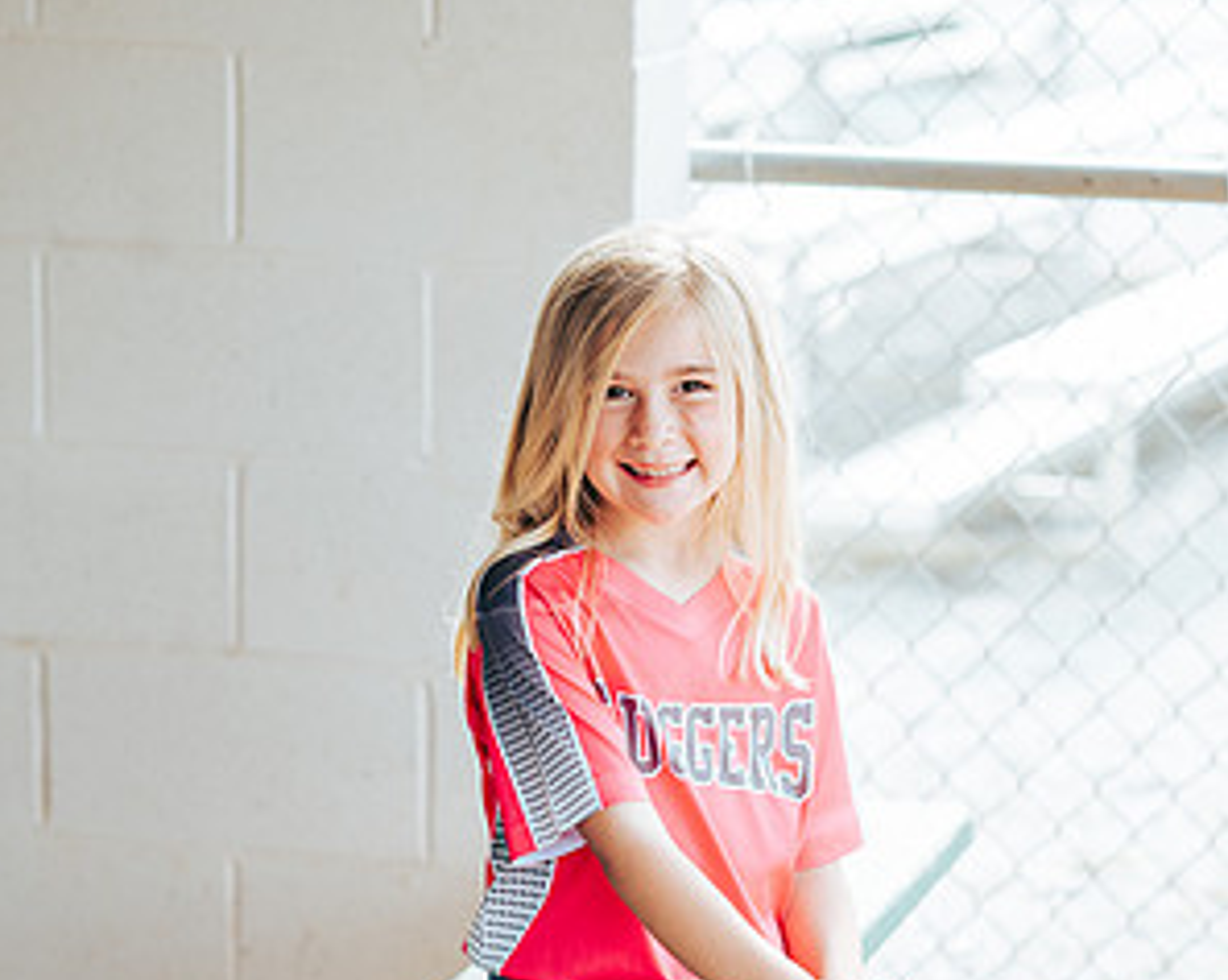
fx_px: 4393
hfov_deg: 15.9
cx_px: 612
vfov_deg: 12.7
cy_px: 678
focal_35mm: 121
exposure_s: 1/320
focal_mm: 85
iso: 160
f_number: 2.8
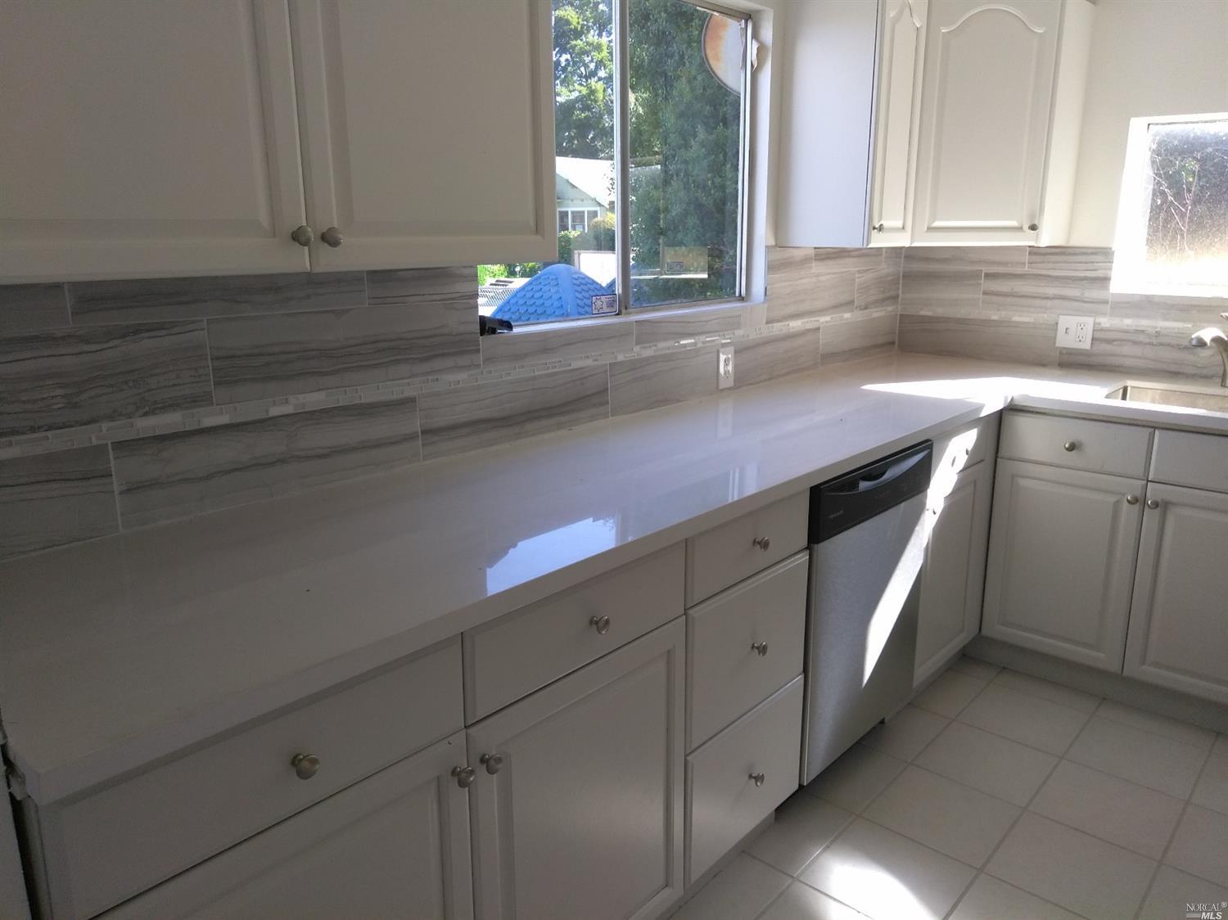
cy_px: 460
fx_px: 709
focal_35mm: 20
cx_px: 614
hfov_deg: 81.8
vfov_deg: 65.9
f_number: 2.2
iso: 131
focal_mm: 3.46
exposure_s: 1/120
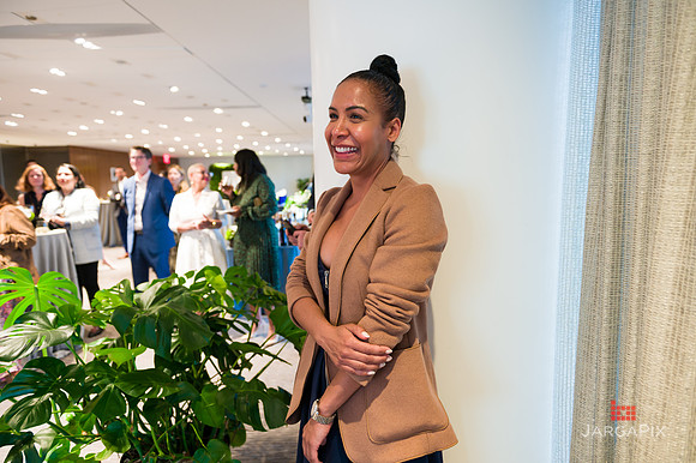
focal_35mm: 24
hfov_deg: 73.8
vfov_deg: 53.1
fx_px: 464
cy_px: 232
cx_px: 348
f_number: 4
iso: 640
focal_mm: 24
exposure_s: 1/25
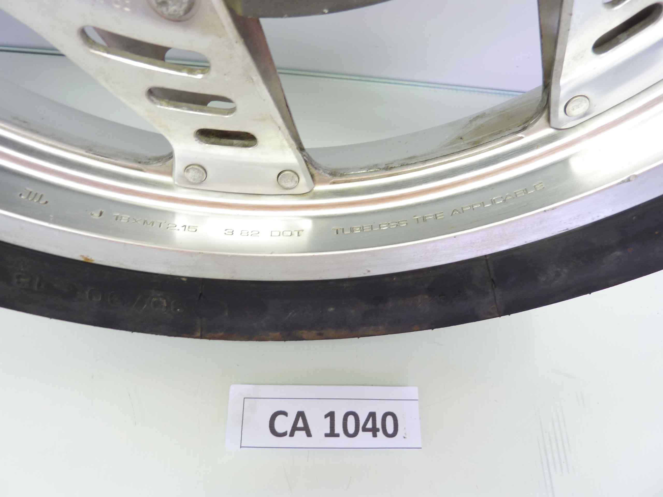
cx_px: 332
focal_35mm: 25
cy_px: 248
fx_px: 479
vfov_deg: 54.9
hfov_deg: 69.4
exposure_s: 1/13
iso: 80
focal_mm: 4.1
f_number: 3.3
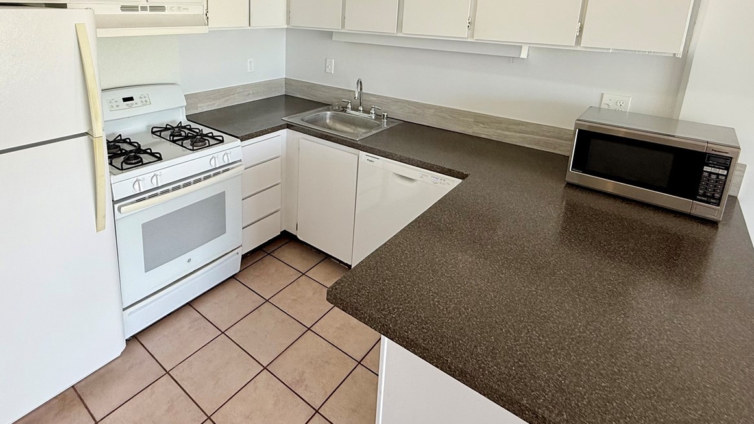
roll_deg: -2.3
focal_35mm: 21
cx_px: 311
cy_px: 99
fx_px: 420
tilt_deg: -13.1
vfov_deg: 51.0
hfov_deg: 83.1
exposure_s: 1/120
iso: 50
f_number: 2.2
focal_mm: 2.22
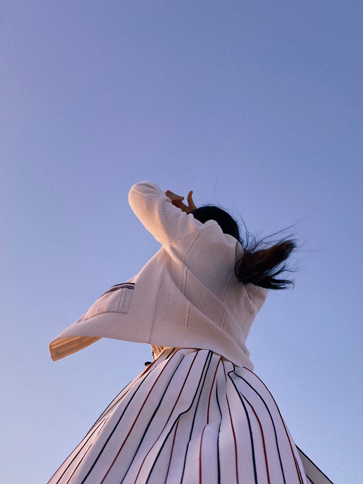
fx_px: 573
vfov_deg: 44.4
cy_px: 359
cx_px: 196
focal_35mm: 41
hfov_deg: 35.1
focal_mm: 4.25
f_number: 1.8
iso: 32
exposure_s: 1/370
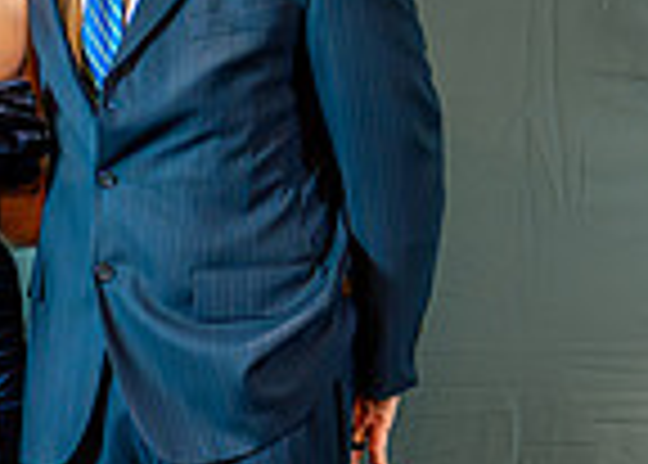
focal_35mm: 217
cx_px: 61
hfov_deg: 9.2
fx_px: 3995
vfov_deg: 6.6
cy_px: 328
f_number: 1.2
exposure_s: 1/400
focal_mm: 50
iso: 1600
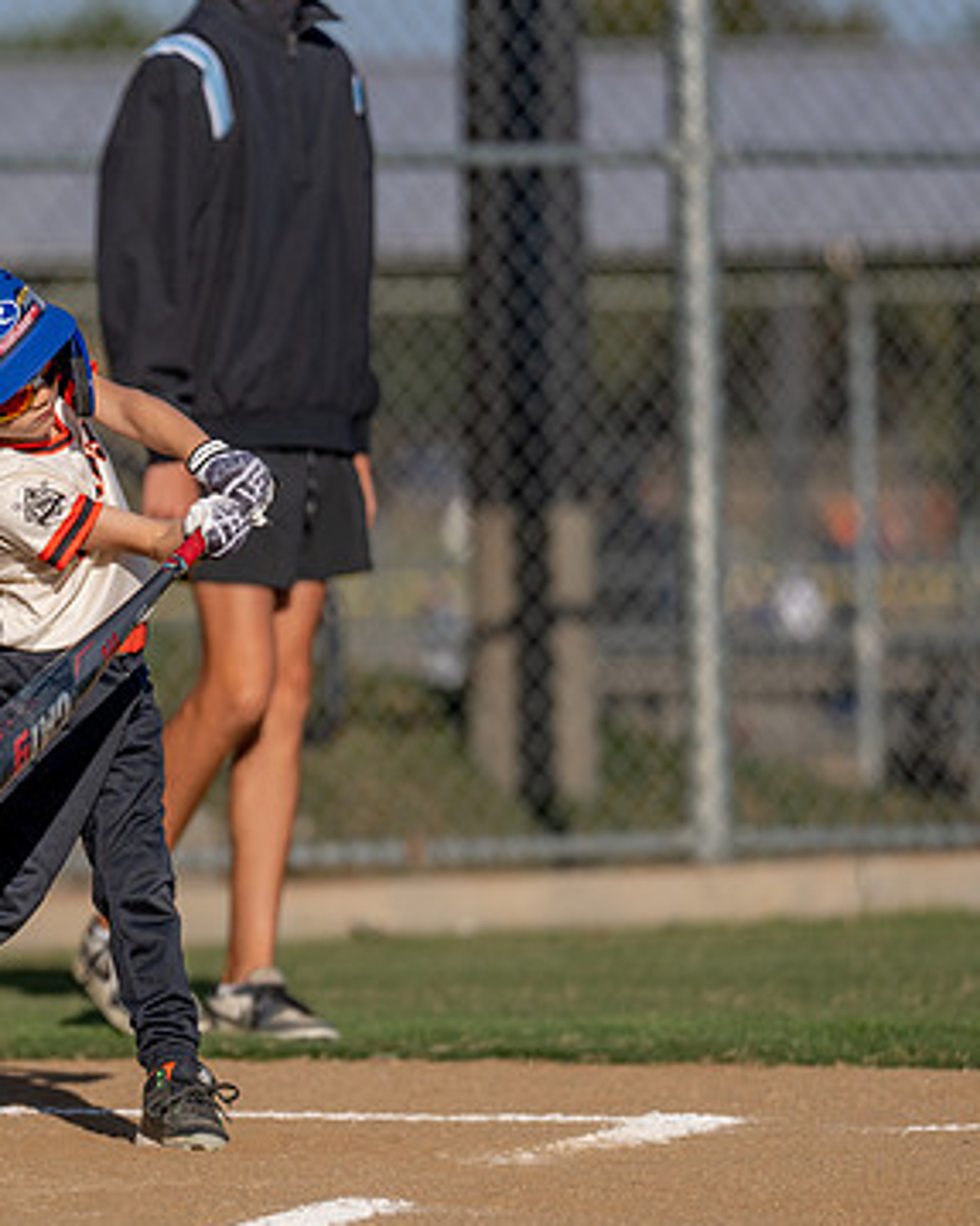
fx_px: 12731
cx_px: -45
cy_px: 632
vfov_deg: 5.5
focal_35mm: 351
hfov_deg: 4.4
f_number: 2.8
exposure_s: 1/3200
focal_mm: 200
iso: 100
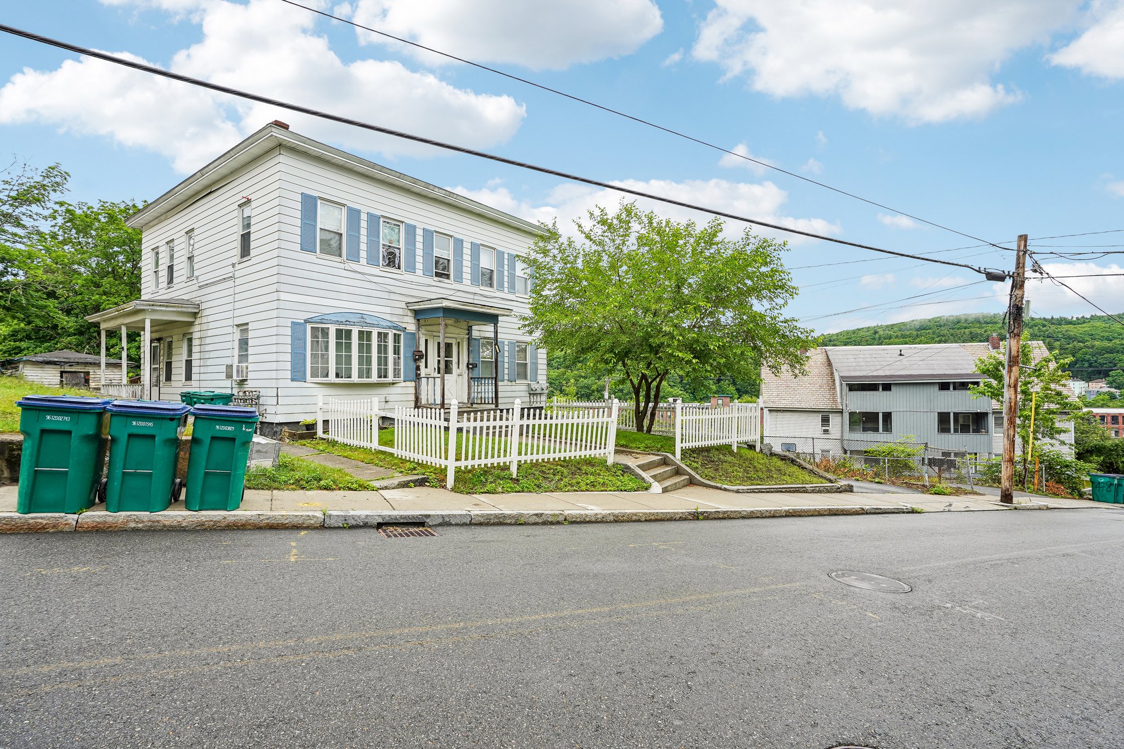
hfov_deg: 96.7
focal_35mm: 16
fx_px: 499
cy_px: 374
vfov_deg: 73.7
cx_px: 562
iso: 100
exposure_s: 1/30
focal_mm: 16
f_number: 8
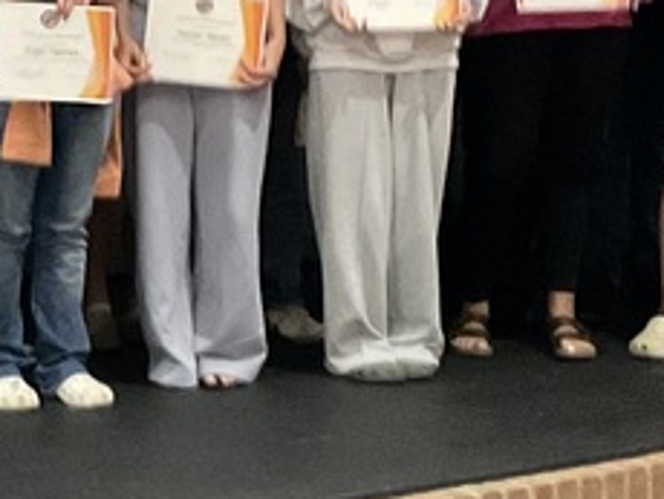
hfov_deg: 14.6
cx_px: -202
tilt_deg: -3.4
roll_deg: -0.4
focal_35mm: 129
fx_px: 2477
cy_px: 144
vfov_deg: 11.5
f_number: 1.8
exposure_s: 1/17
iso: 500
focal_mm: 3
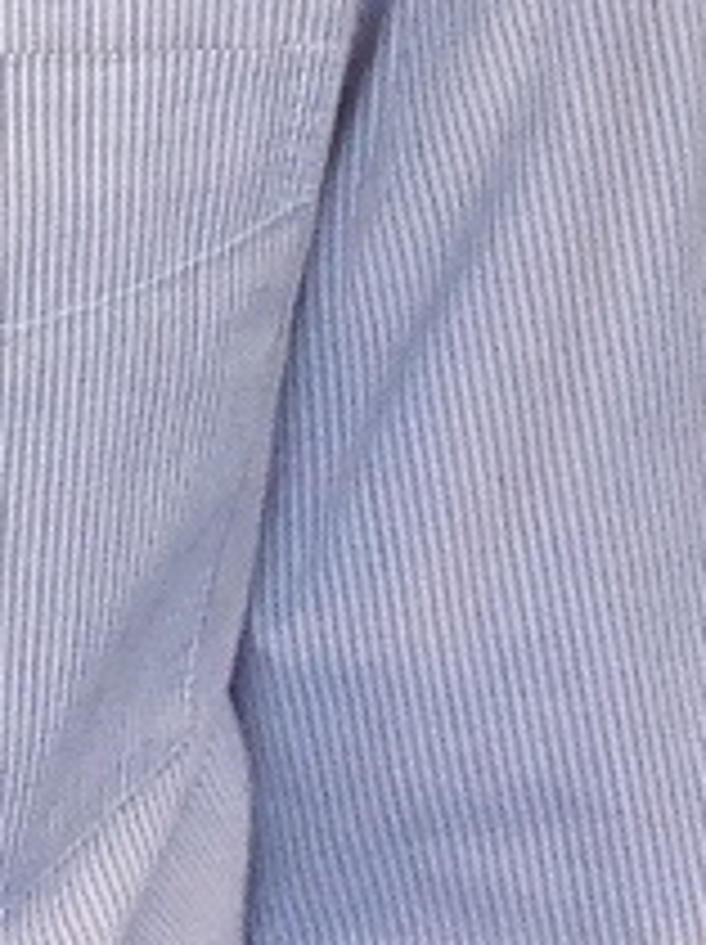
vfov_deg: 7.5
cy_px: -778
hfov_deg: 5.6
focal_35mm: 257
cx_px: -1039
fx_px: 7003
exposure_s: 1/40
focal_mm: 4.12
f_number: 2.4
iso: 64
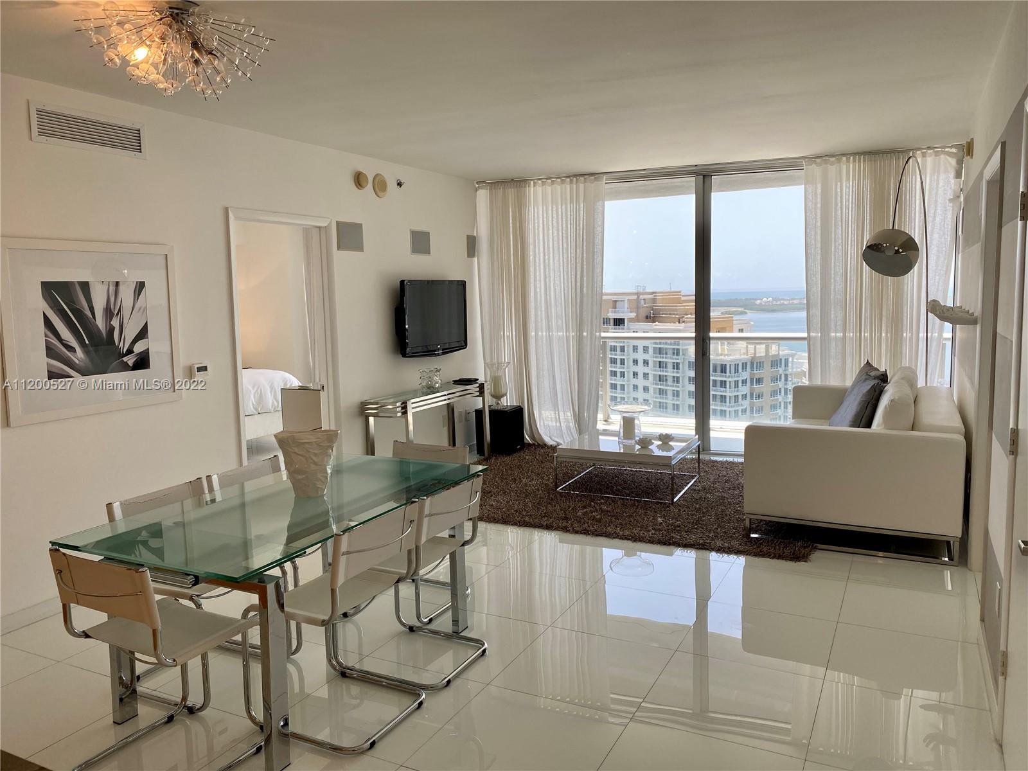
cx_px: 514
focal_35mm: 26
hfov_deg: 67.3
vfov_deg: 53.1
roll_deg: +0.6
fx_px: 772
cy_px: 386
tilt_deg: -4.8
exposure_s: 1/169
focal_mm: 4.25
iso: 32
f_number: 1.8
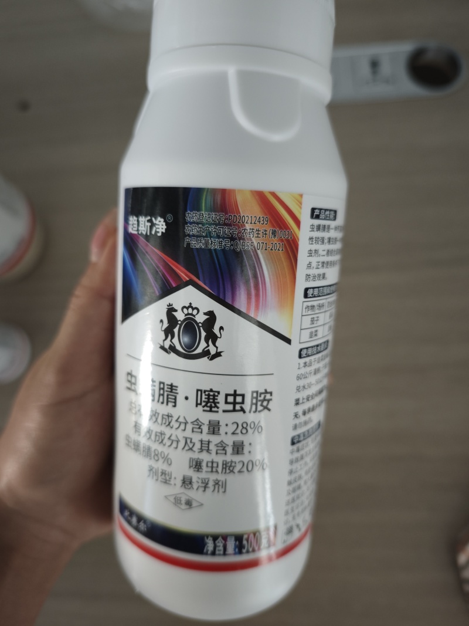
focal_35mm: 23
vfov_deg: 73.9
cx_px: 234
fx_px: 416
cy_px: 313
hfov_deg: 58.9
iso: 800
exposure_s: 1/33.3
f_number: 1.6
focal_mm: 6.55
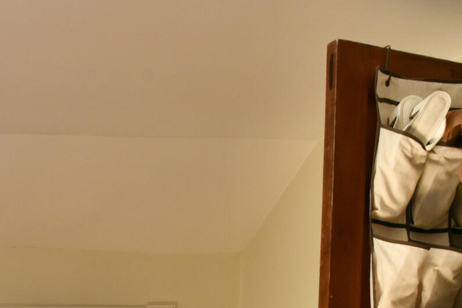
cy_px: 531
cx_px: -227
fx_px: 681
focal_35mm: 53
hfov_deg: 26.9
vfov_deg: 19.8
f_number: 10
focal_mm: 14
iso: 800
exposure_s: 1/125
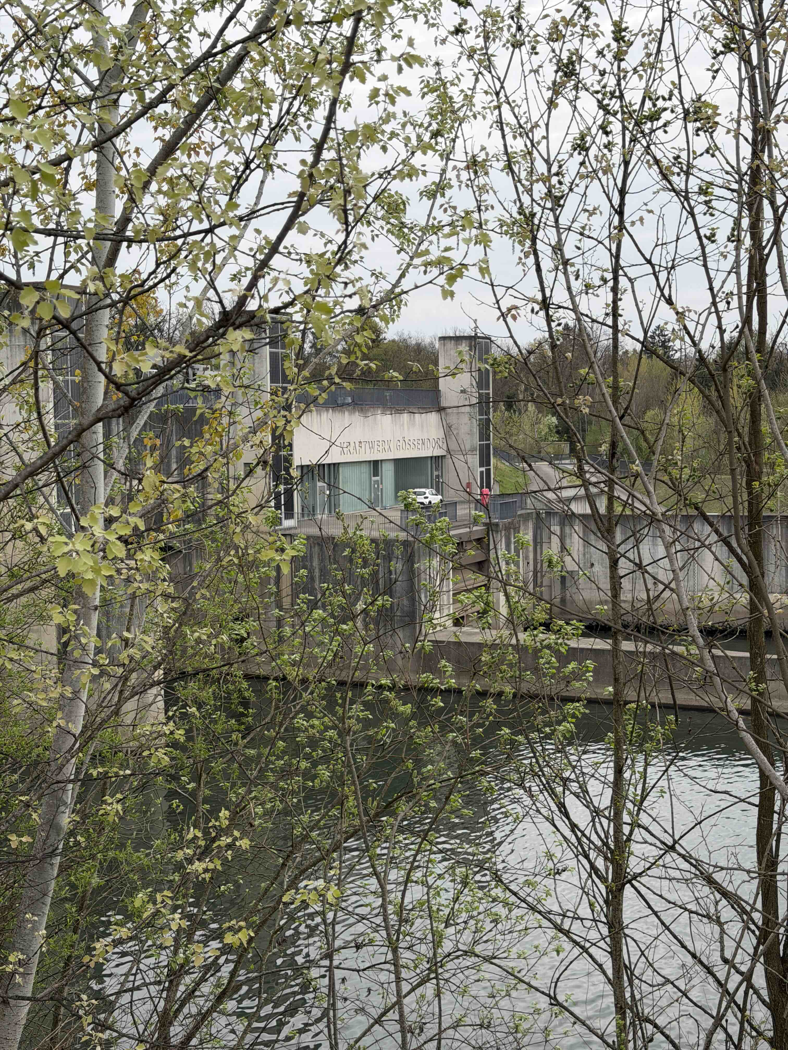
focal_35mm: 48
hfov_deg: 30.3
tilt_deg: -4.3
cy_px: 525
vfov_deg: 39.7
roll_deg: +1.0
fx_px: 1457
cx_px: 394
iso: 64
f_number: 1.78
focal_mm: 6.76
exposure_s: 1/2146
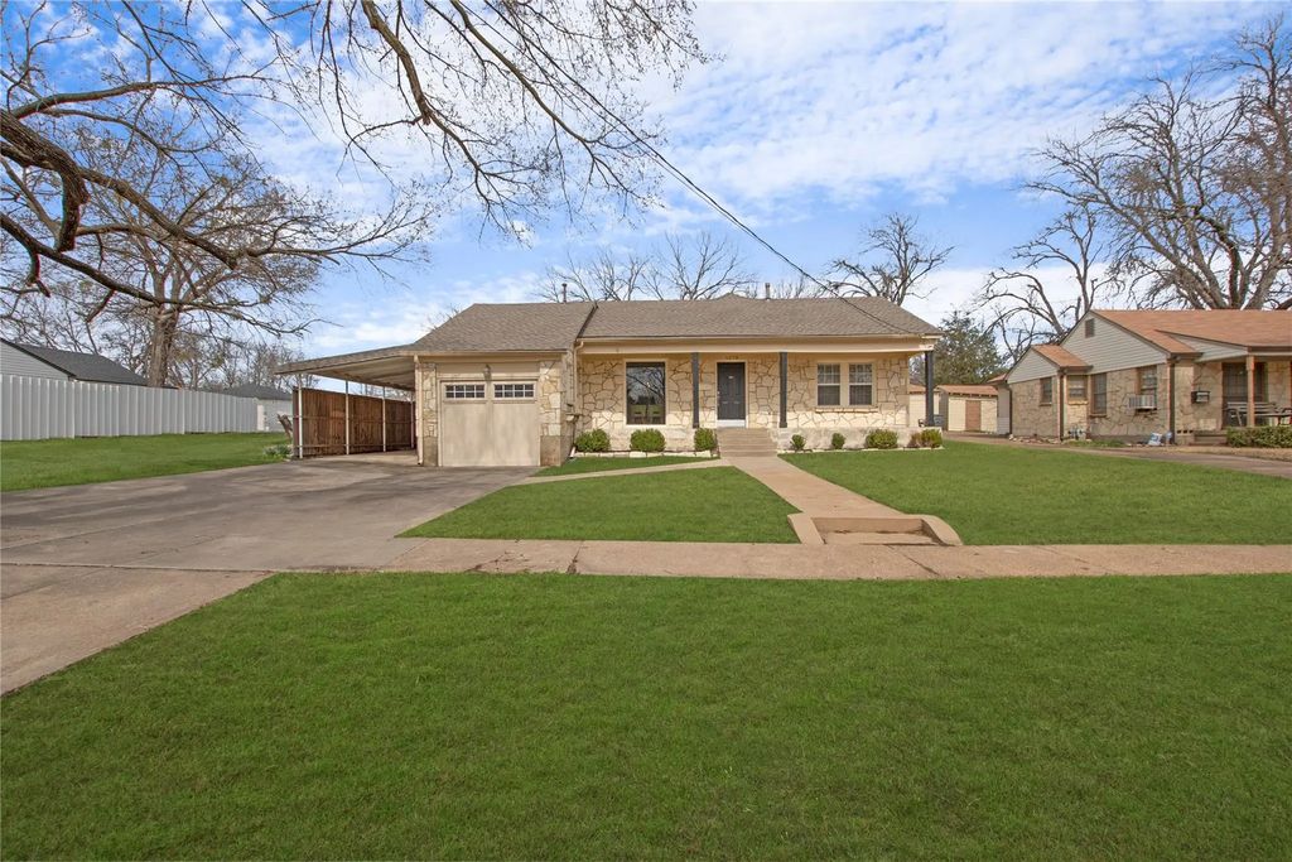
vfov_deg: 77.3
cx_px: 646
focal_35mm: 15
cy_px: 431
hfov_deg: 100.4
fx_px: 538
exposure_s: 1/500
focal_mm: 10
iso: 100
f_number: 5.6
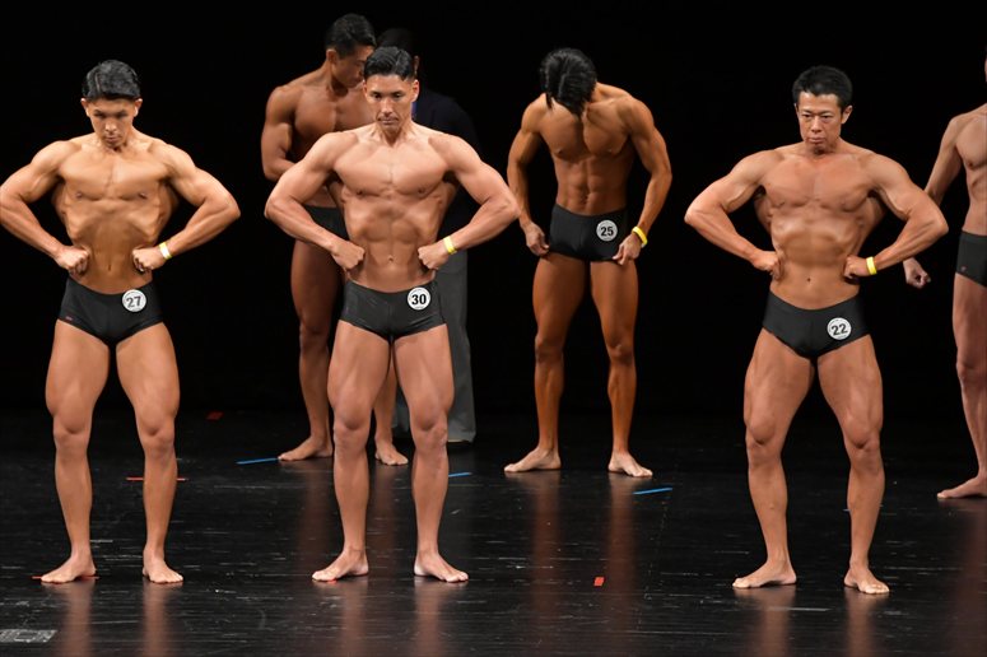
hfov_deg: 8.1
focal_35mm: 255
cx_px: 494
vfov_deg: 5.4
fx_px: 6988
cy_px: 328
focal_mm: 170
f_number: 5.6
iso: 3200
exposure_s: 1/400
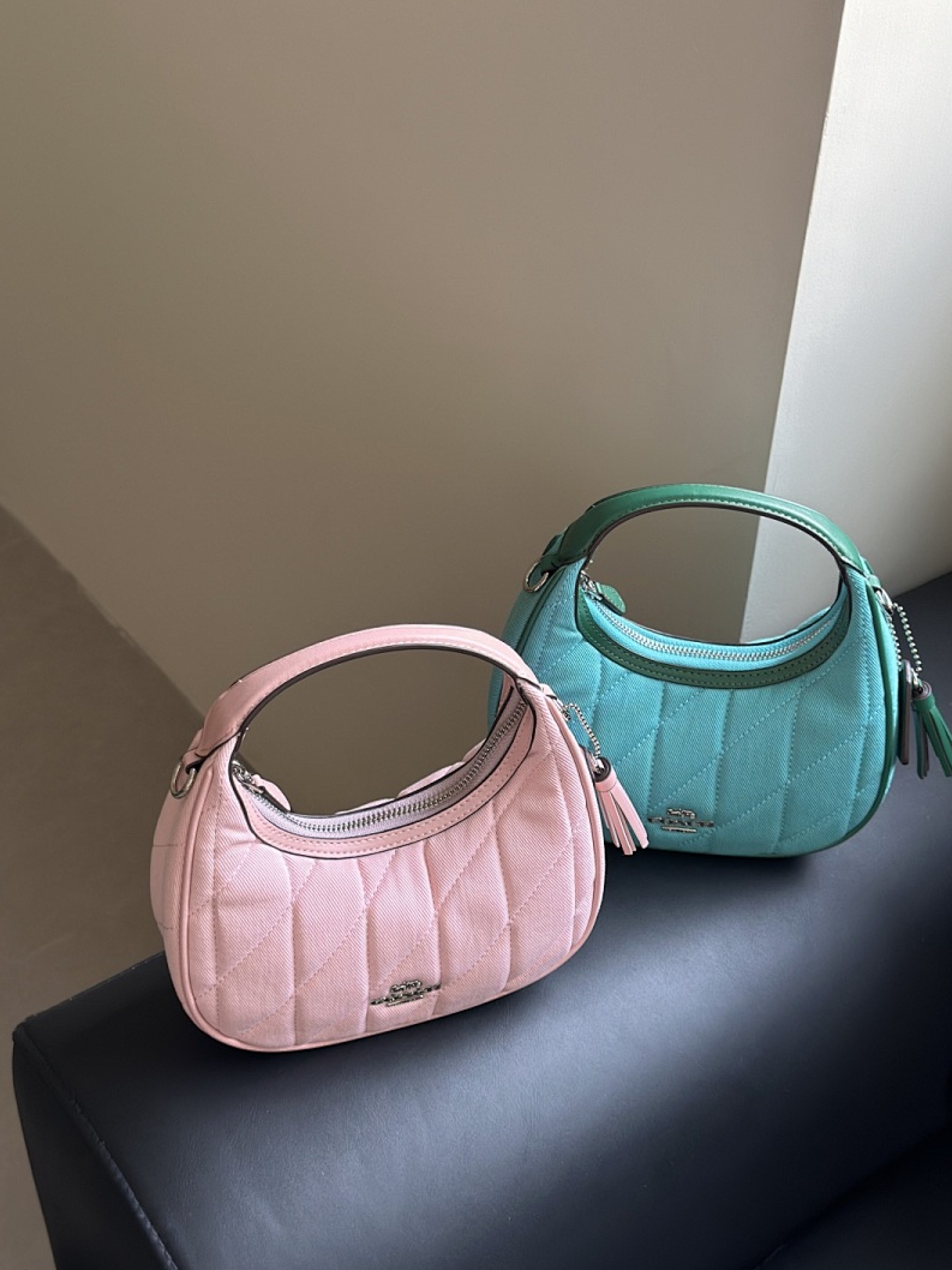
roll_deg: -1.7
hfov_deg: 29.7
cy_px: 642
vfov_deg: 38.9
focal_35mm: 49
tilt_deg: -39.3
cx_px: 481
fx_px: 1798
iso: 100
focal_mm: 6.86
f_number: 1.78
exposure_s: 1/121
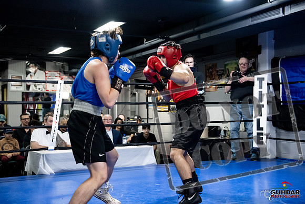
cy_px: 102
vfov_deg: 26.5
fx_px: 432
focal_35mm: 51
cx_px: 152
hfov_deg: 38.9
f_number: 2.8
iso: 8000
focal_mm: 51
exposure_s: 1/1000
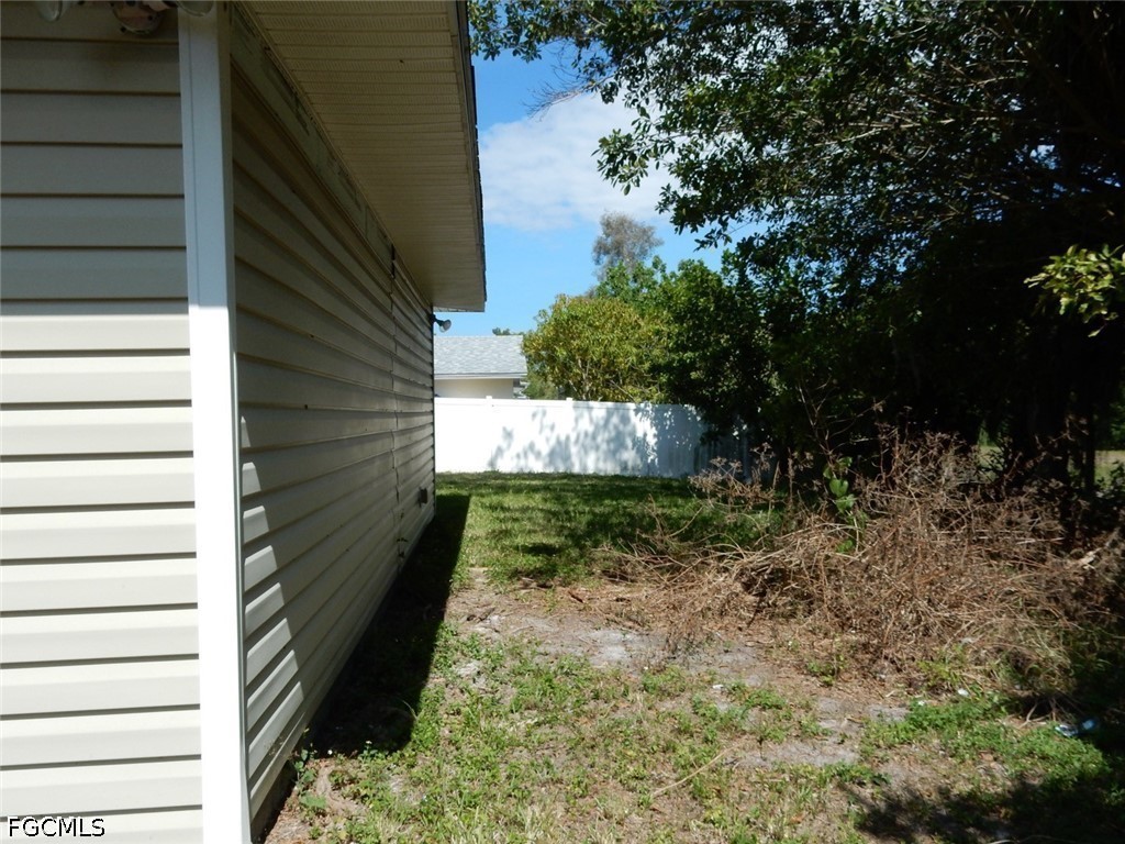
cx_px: 562
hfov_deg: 69.4
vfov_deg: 54.9
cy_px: 422
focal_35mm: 25
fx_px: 812
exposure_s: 1/1600
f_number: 3.7
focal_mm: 4.5
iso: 125
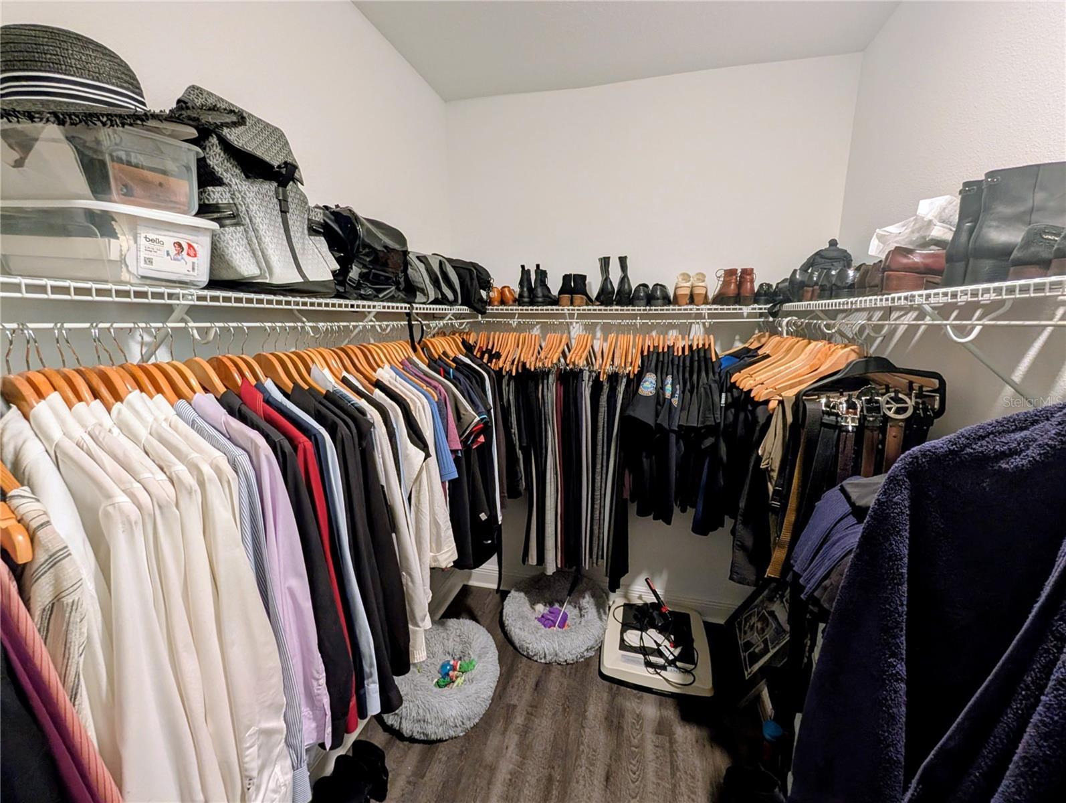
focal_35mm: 12
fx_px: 370
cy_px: 402
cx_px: 533
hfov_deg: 110.5
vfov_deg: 94.6
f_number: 1.7
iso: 321
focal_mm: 2.02
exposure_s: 1/40
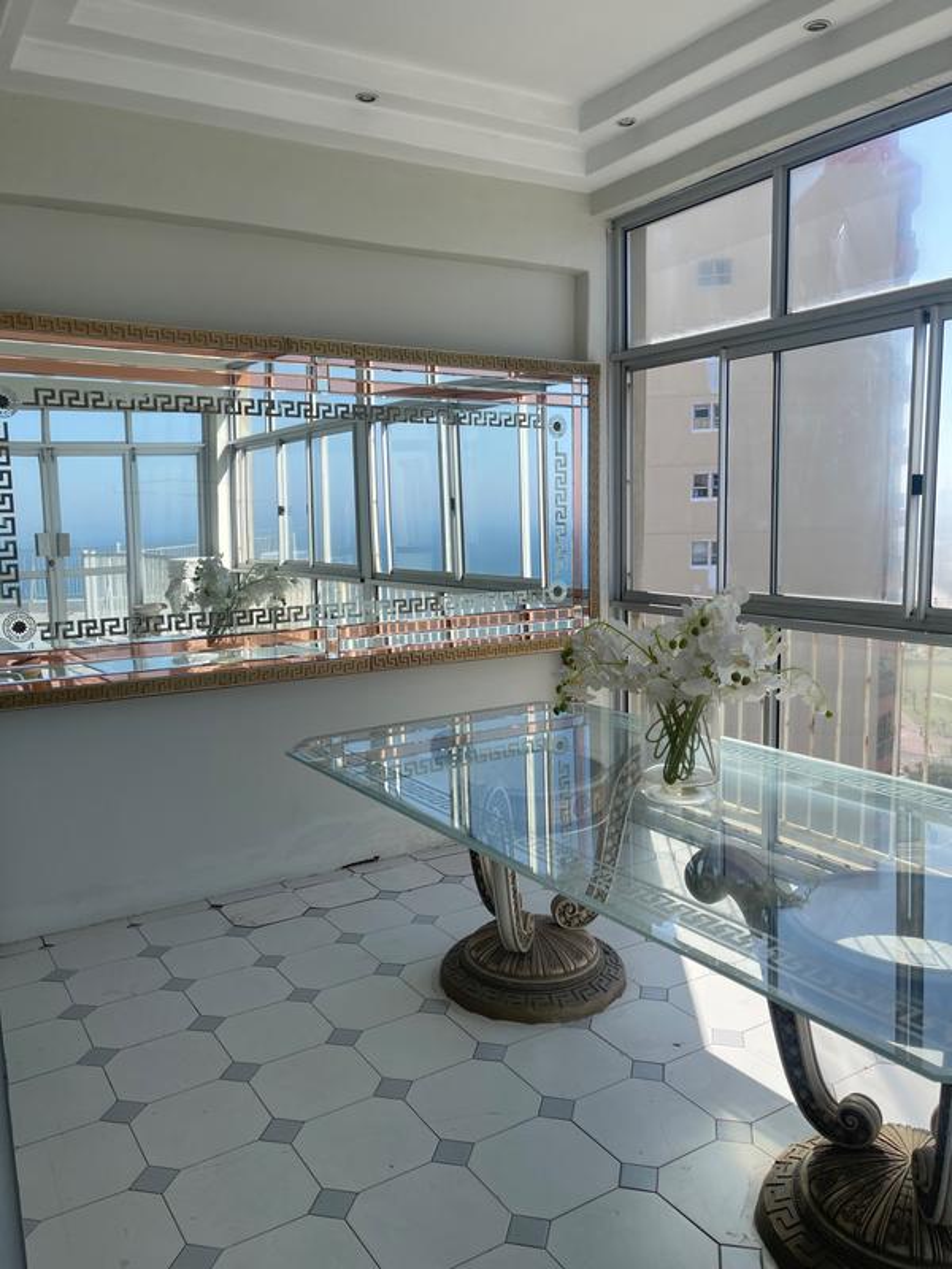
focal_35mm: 25
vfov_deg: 69.4
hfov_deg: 54.9
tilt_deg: -7.3
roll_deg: +1.5
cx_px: 476
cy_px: 634
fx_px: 917
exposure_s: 1/1946
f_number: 1.6
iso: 32
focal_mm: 5.1
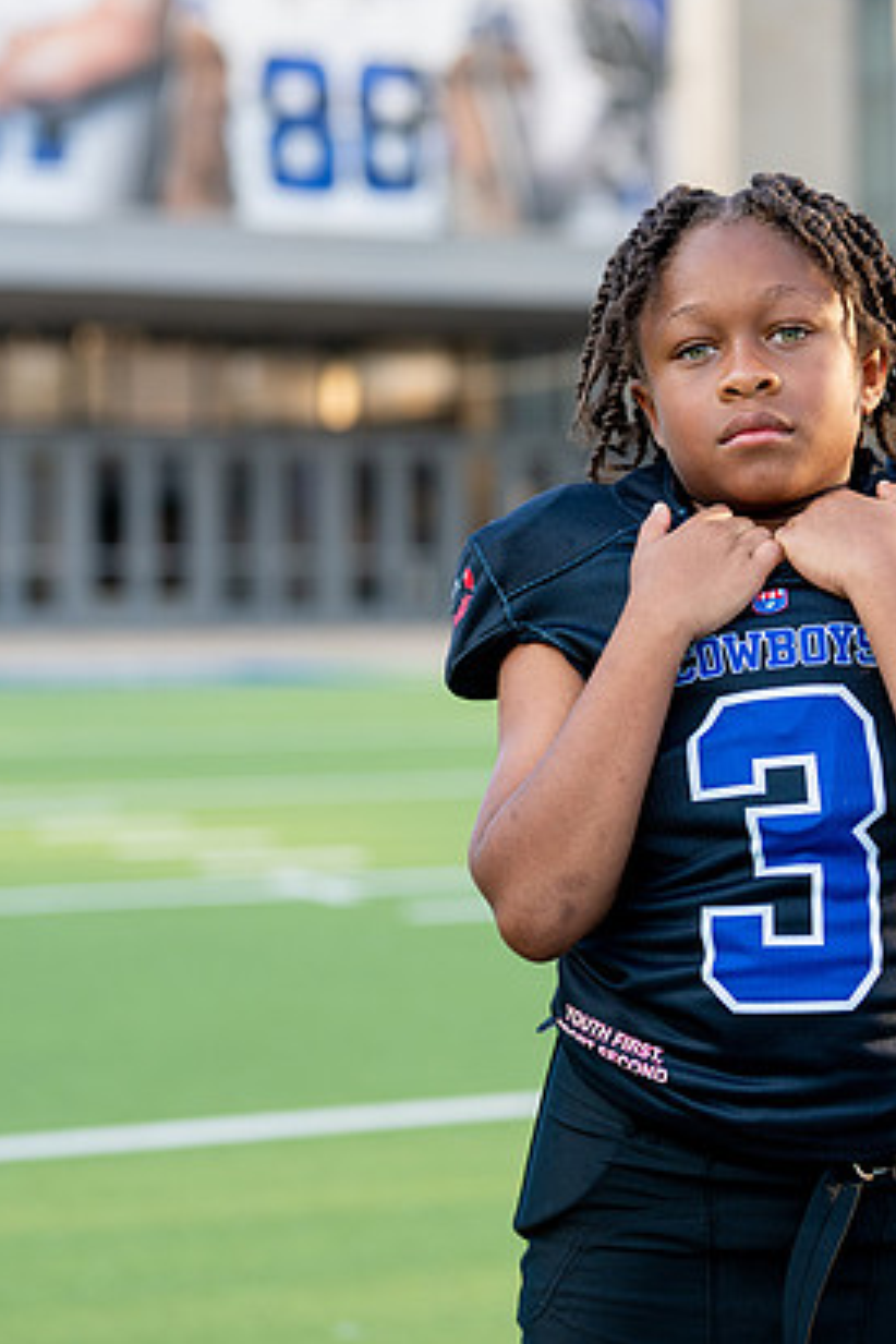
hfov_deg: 13.9
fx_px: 3658
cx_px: 774
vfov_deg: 20.8
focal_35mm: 98
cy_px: 489
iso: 100
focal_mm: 50
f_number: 2
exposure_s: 1/800
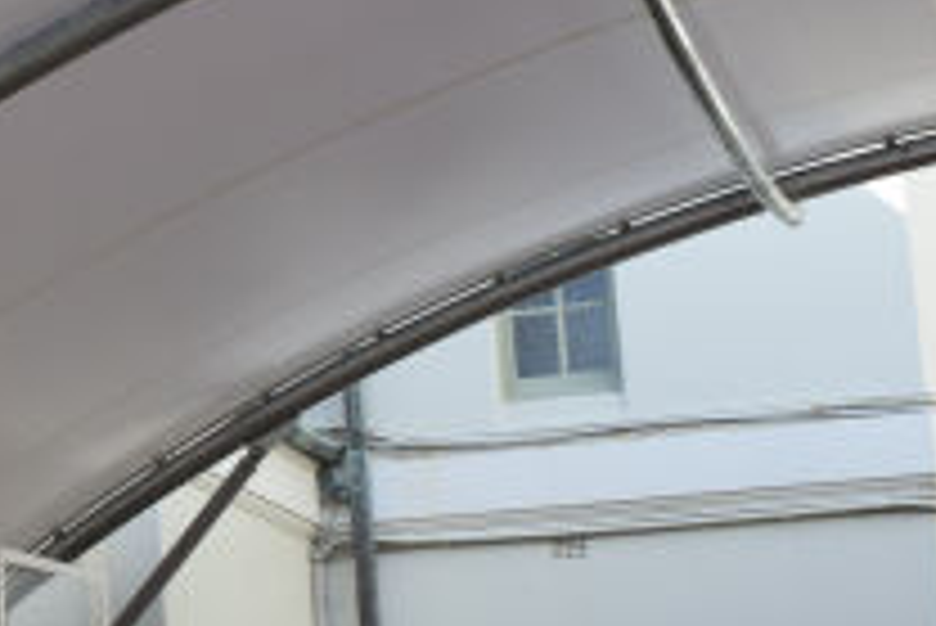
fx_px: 3398
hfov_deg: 14.9
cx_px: -342
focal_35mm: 131
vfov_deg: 10.5
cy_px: 270
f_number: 8
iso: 280
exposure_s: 1/250
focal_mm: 27
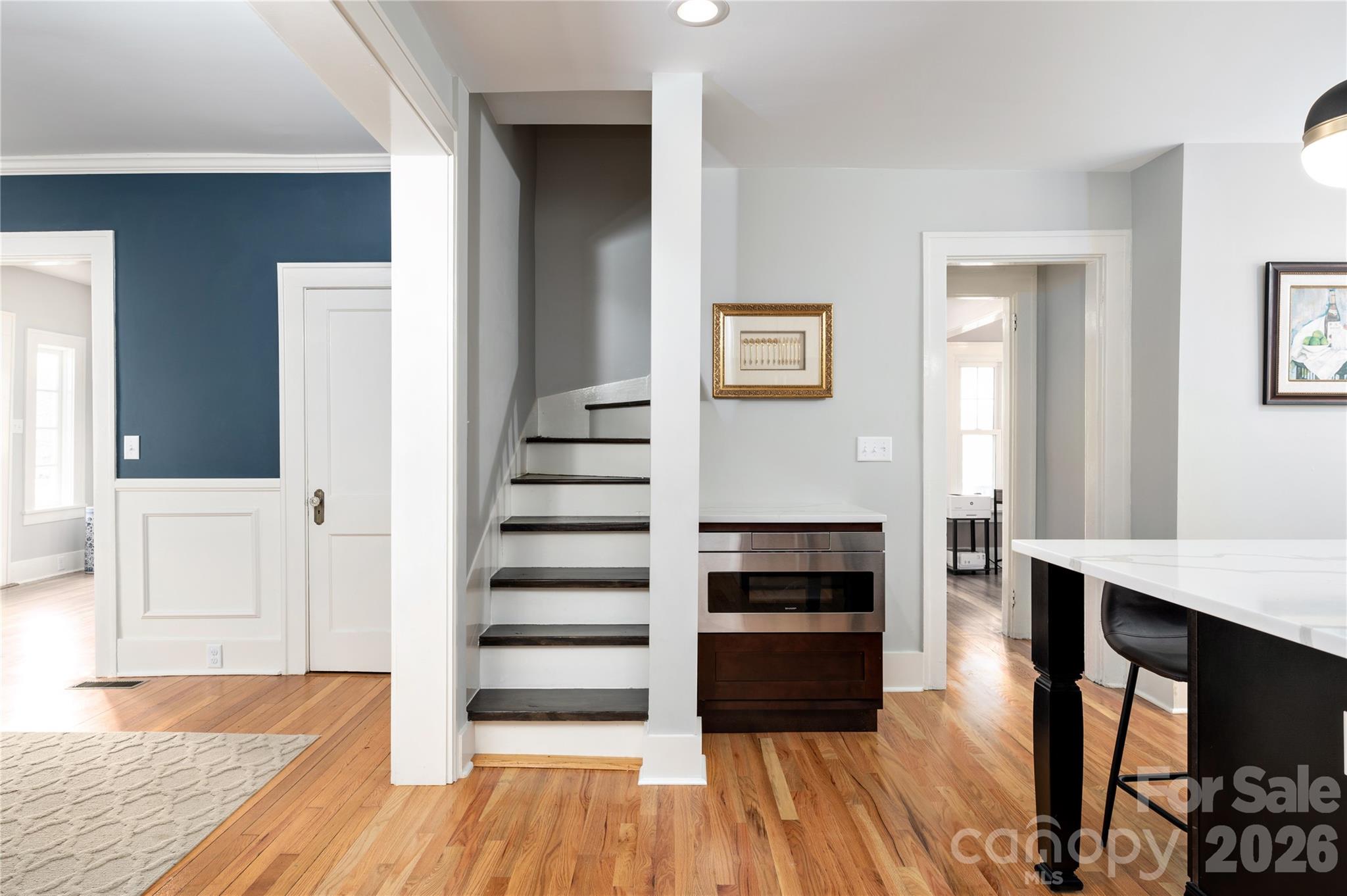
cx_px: 674
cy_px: 448
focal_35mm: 20
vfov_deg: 61.8
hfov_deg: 84.0
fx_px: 748
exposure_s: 1/60
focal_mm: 20
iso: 250
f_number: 8
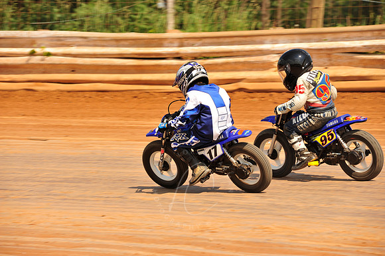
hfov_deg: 10.3
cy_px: 128
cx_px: 192
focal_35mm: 200
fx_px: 2138
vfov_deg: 6.9
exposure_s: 1/400
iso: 200
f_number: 9
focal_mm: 200
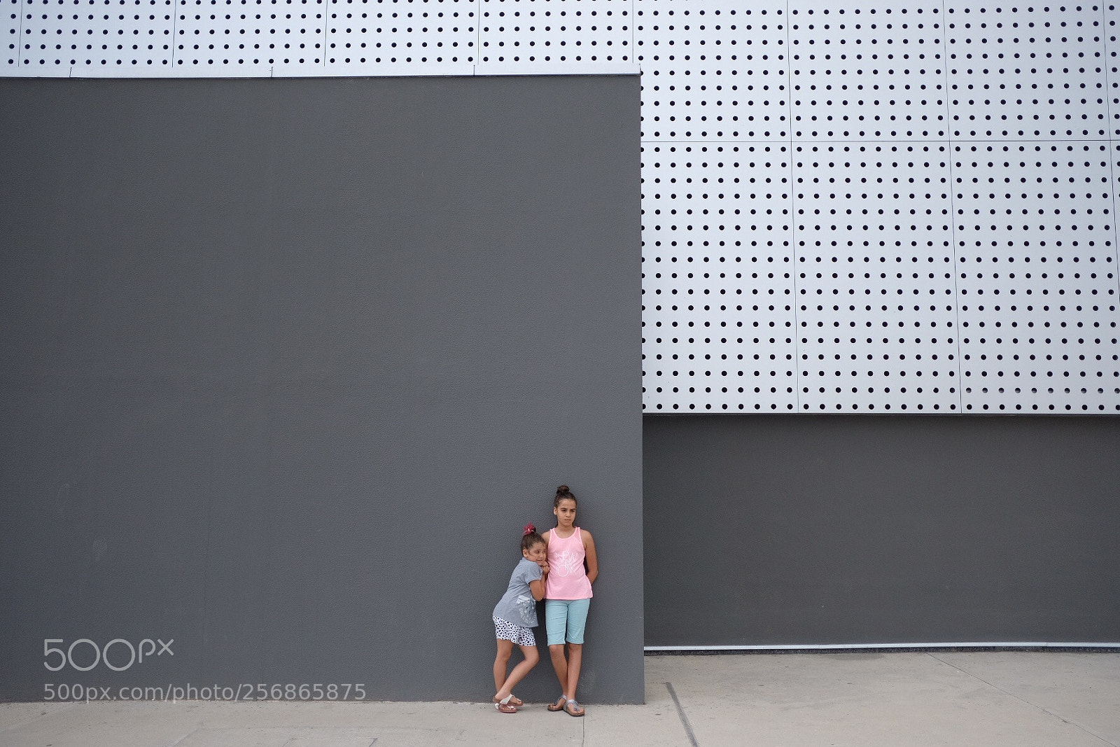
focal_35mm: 35
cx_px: 560
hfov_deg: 54.4
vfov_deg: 37.9
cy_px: 374
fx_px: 1089
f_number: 2
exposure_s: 1/4000
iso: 400
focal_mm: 23
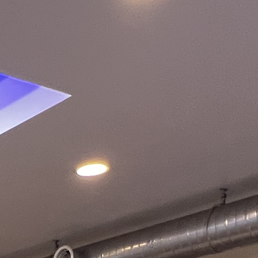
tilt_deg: -11.0
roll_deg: +1.7
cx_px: -102
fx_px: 624
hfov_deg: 20.7
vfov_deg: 16.5
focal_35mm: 74
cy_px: 543
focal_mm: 1.57
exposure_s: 1/60
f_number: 1.8
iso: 250
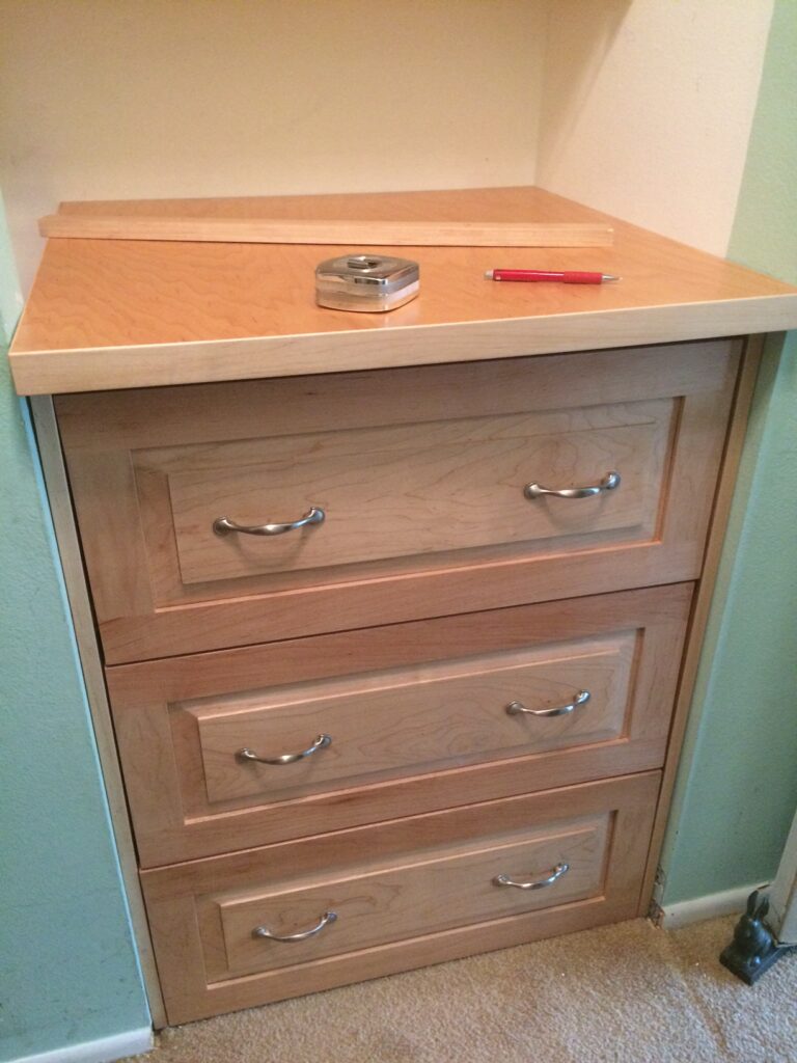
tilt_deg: -30.4
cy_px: 532
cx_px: 398
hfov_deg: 48.2
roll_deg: -0.6
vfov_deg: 61.7
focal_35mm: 29
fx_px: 890
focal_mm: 4.15
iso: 320
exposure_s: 1/20
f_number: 2.2
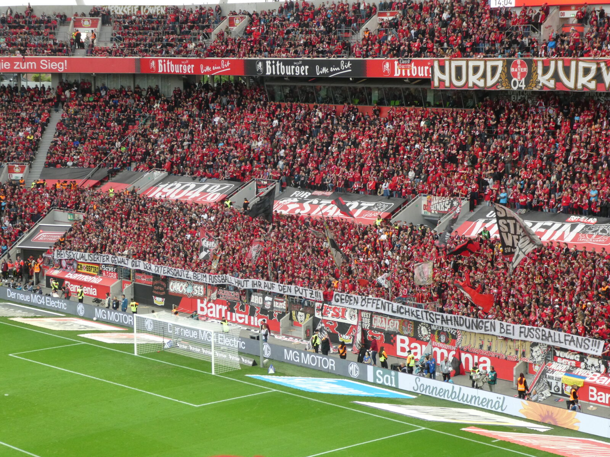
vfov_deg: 18.7
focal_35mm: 79
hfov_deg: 24.7
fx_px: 1392
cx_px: 305
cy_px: 228
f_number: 4.7
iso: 250
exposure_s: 1/80
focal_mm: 14.1
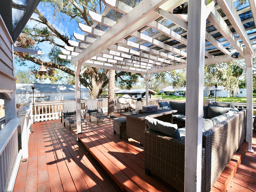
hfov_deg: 94.5
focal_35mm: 16
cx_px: 128
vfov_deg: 78.1
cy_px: 96
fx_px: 118
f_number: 4
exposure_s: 1/3200
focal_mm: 20
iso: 1000
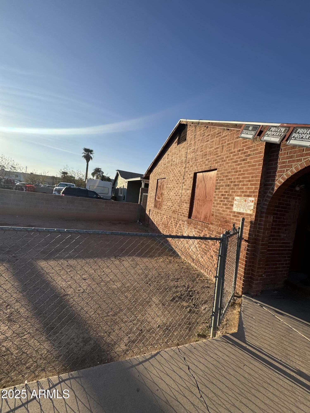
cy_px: 206
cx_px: 155
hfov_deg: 85.7
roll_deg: -5.7
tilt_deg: -1.7
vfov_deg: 102.1
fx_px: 167
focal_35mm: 14
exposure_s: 1/1748
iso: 50
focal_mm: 2.22
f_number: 2.2
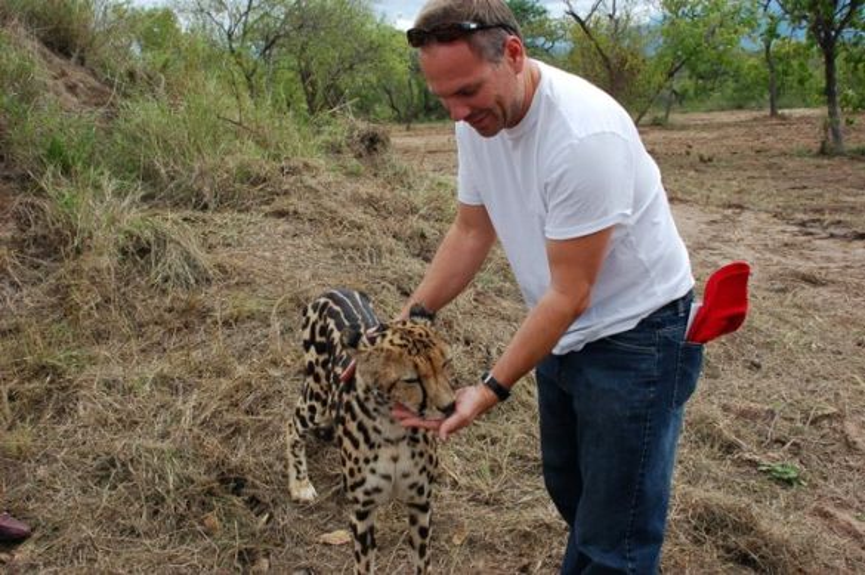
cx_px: 432
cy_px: 288
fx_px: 864
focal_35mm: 36
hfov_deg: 53.2
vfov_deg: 36.8
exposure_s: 1/250
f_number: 8
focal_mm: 24
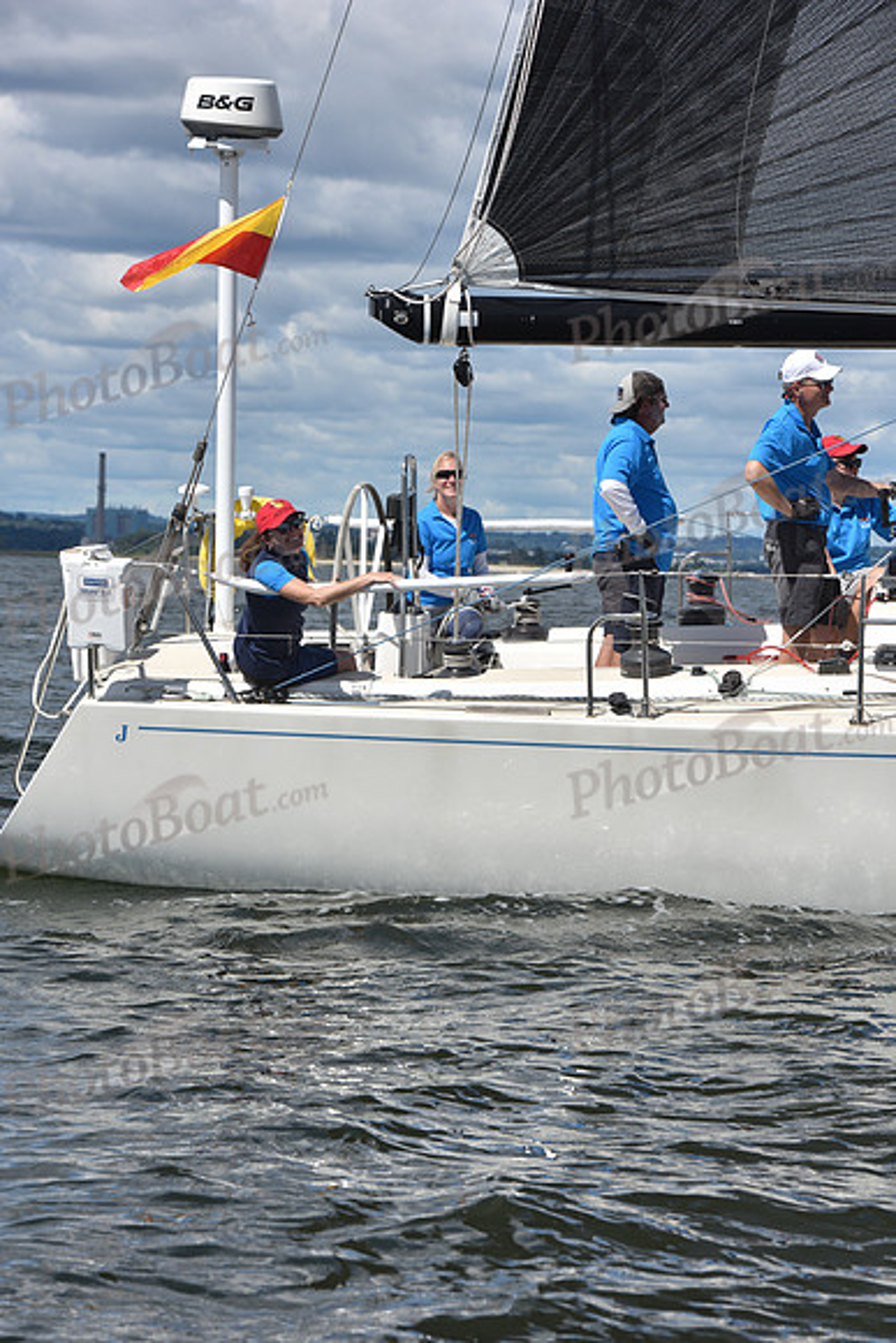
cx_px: 448
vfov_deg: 15.2
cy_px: 672
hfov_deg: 10.2
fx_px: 5037
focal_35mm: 135
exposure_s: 1/800
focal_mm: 135
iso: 250
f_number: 11
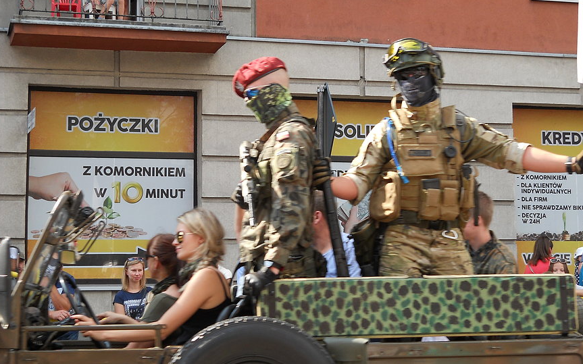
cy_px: 200
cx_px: 297
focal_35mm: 73
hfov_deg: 28.2
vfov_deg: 17.8
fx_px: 1160
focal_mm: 10.84
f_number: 4
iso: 80
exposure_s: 1/160
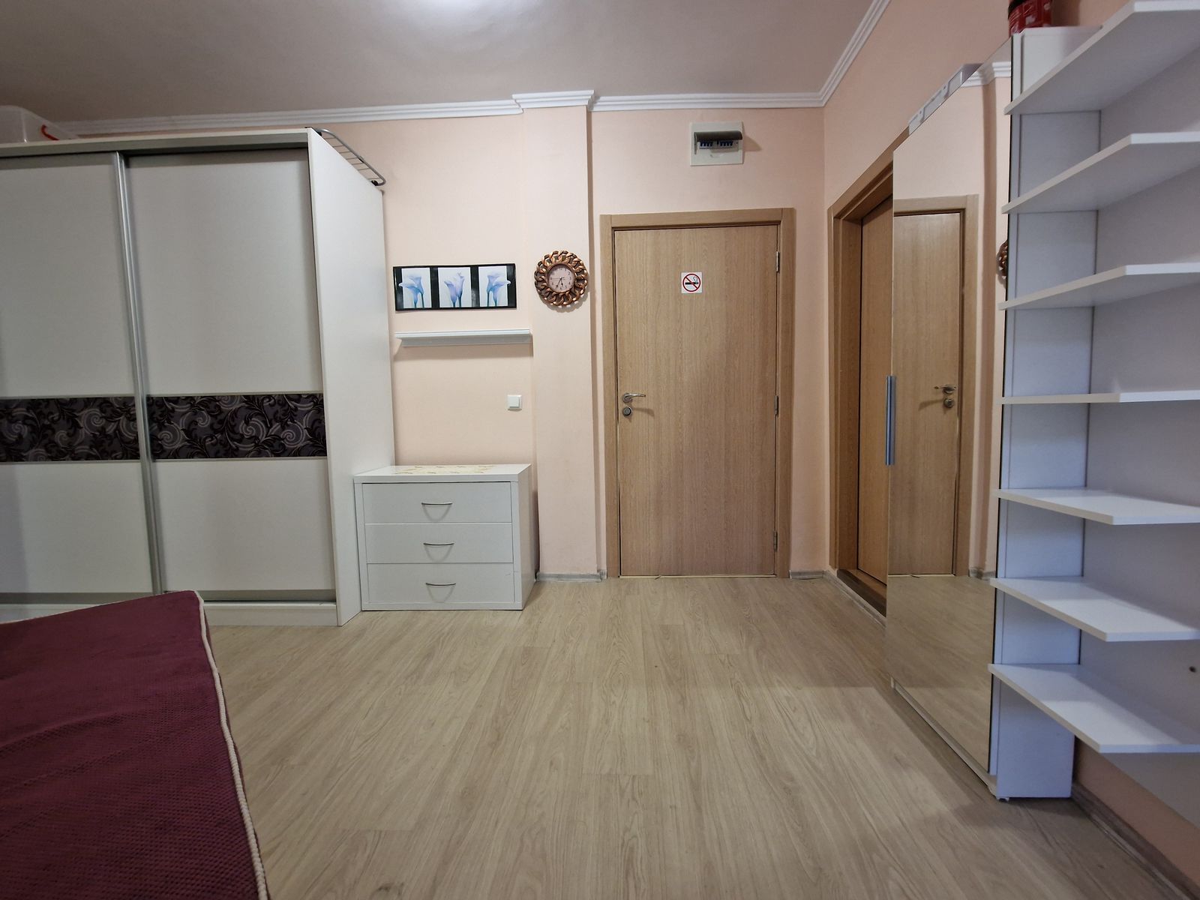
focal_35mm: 13
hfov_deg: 106.2
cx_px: 600
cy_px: 450
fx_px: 451
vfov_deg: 89.9
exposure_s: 1/30
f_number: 2.2
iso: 640
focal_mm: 2.2
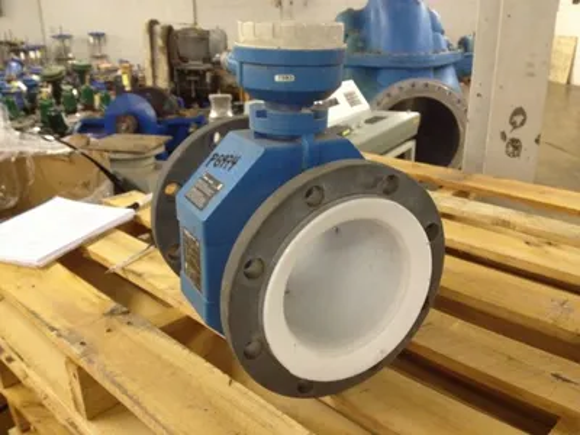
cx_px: 290
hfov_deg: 52.6
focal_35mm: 35
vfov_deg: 40.7
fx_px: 586
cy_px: 218
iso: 200
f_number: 2.4
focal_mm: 4.28
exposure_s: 1/20
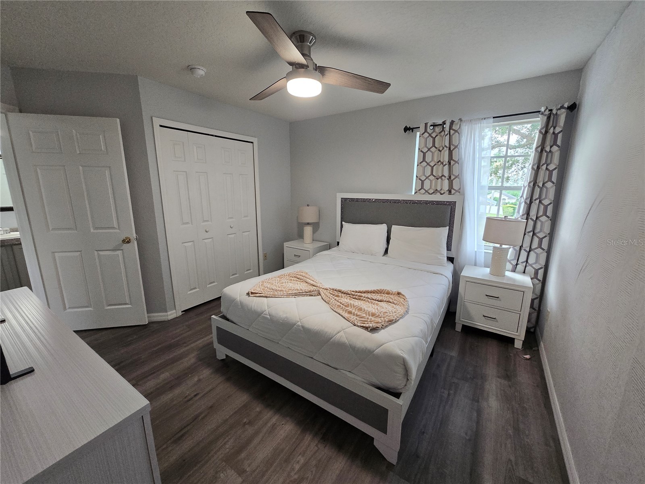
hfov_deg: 106.2
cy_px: 242
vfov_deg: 89.9
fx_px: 242
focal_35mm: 13
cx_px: 322
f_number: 2.2
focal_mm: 1.7
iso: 160
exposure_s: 1/60
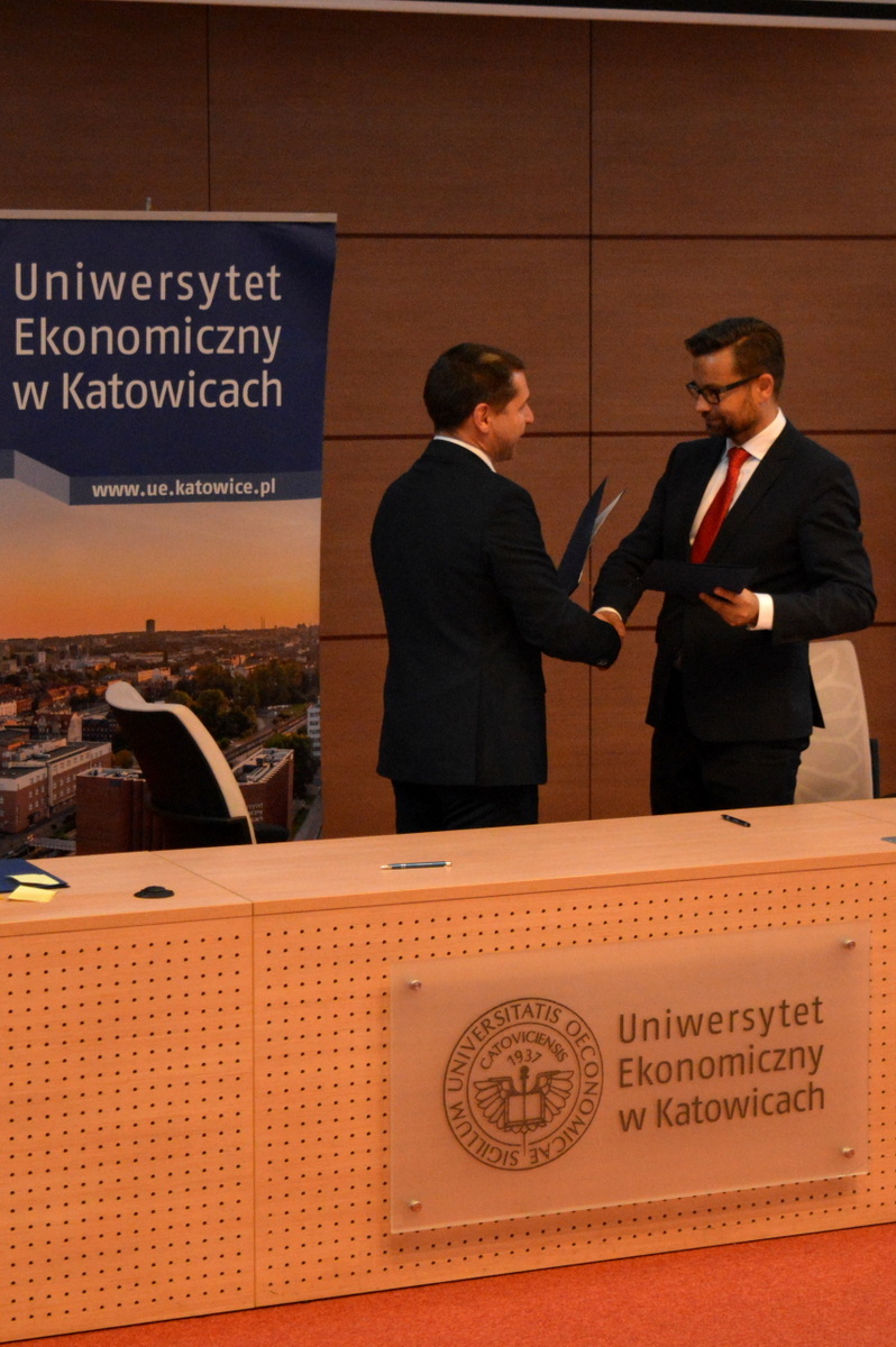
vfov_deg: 29.3
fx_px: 2580
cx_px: 448
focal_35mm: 69
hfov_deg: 19.7
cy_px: 674
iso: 3200
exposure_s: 1/80
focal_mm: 46
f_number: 5
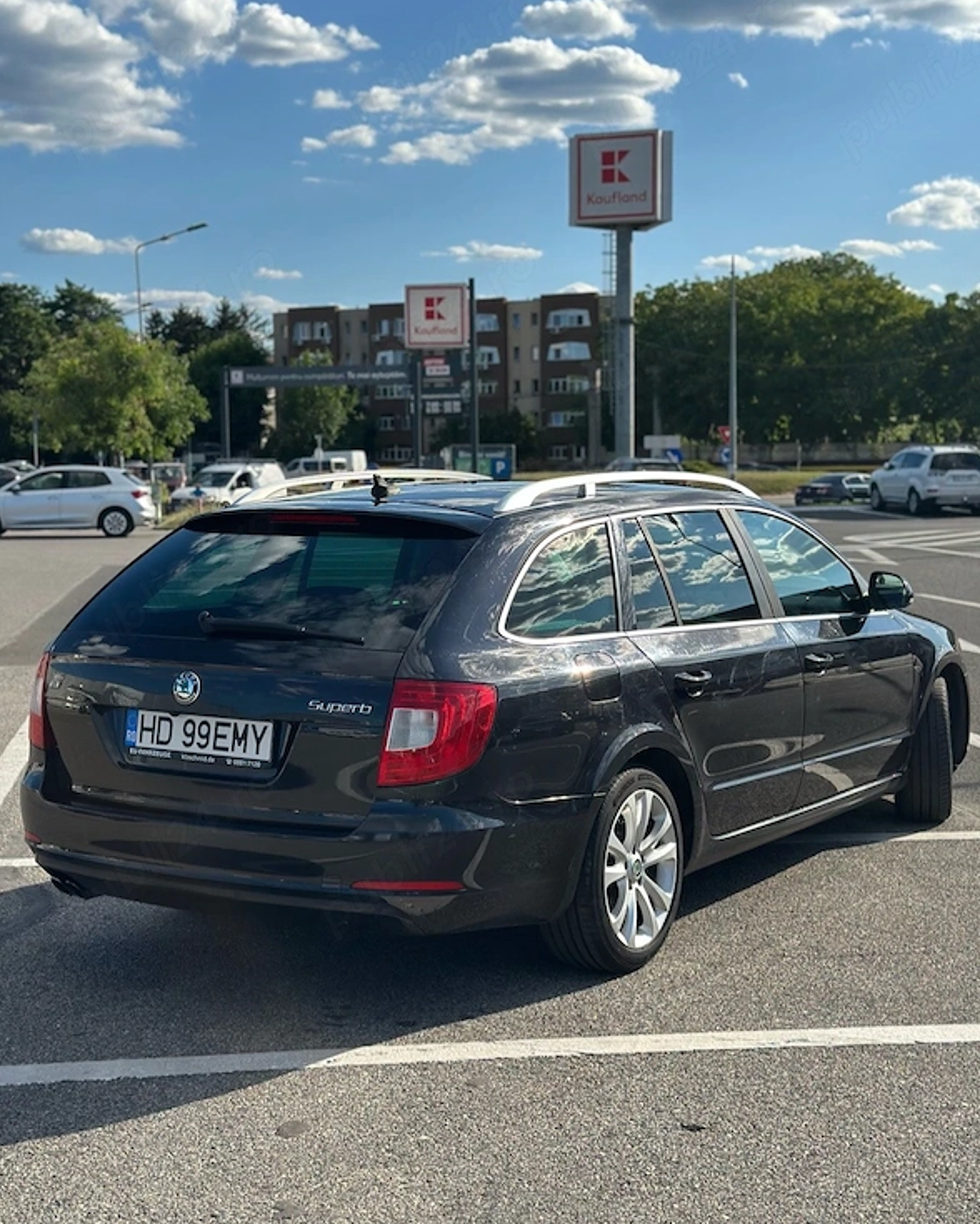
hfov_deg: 29.7
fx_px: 1849
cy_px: 629
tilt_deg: -5.0
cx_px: 493
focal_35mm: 51
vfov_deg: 36.7
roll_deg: -0.9
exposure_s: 1/5263
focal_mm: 6.86
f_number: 1.78
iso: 100
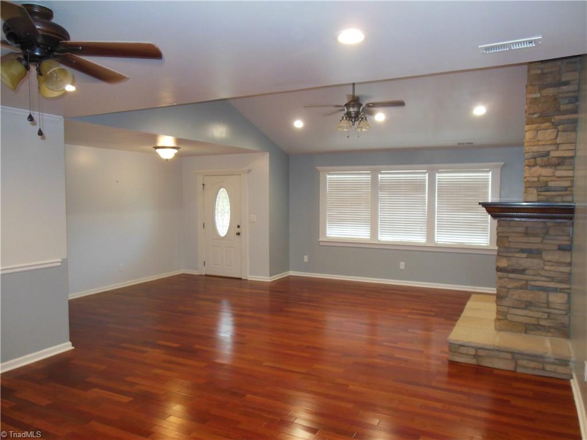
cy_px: 220
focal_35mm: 25
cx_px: 294
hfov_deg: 69.4
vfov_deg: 54.9
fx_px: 424
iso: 320
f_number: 3.2
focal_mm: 4.5
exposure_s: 1/25
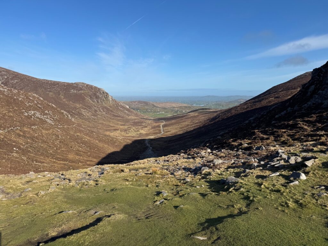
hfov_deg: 71.6
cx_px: 164
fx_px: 227
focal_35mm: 24
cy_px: 123
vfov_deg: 56.8
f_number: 1.78
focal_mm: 6.76
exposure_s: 1/4950
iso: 80
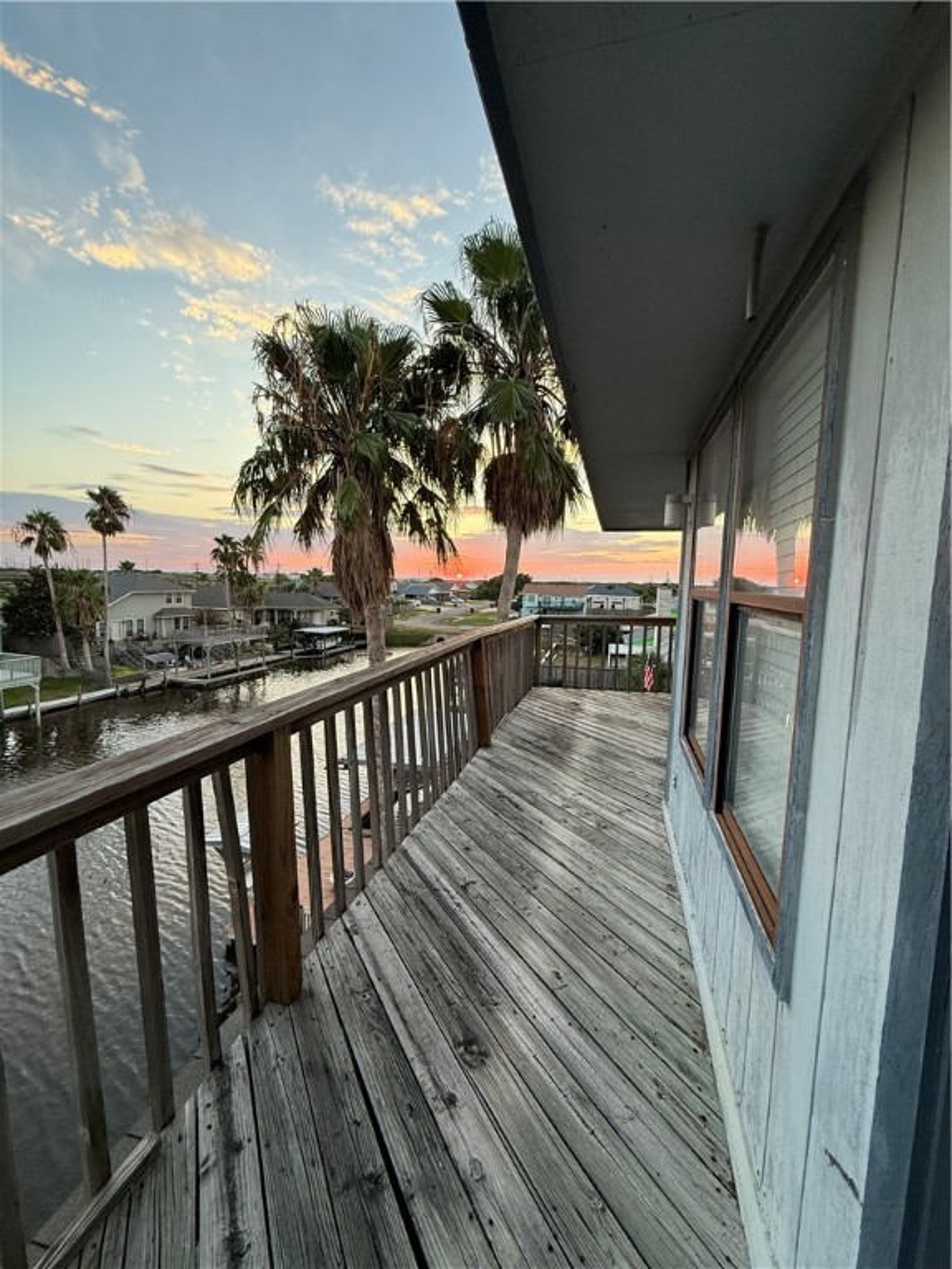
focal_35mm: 14
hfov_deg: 85.7
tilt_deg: -4.4
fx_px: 513
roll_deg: -1.6
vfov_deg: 102.1
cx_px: 476
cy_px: 634
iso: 100
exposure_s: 1/99
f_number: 2.2
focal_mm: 2.22
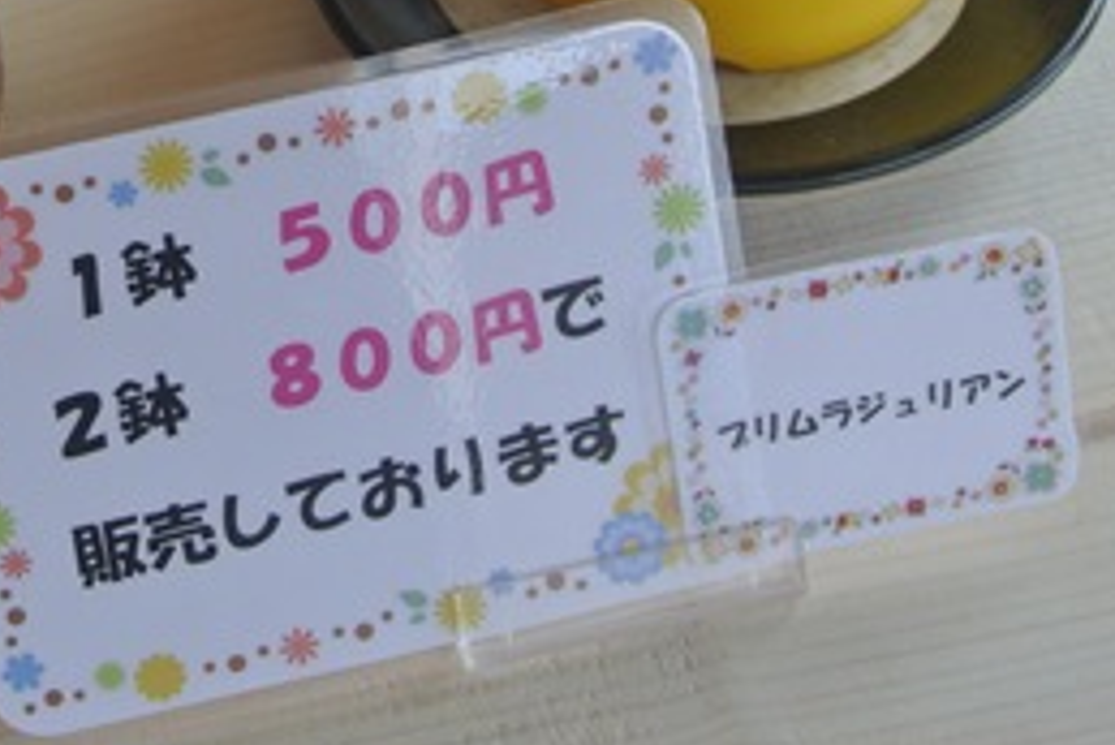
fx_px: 2603
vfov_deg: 15.9
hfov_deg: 23.3
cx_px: 43
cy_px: -39
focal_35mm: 84
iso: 200
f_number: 3.8
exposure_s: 1/200
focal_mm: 12.7
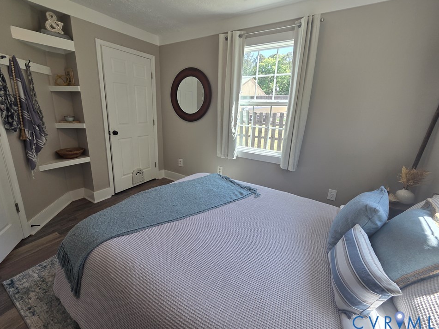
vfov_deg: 85.6
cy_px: 158
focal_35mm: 14
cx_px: 210
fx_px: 178
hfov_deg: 102.0
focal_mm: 2.2
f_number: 2.2
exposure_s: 1/127
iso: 50
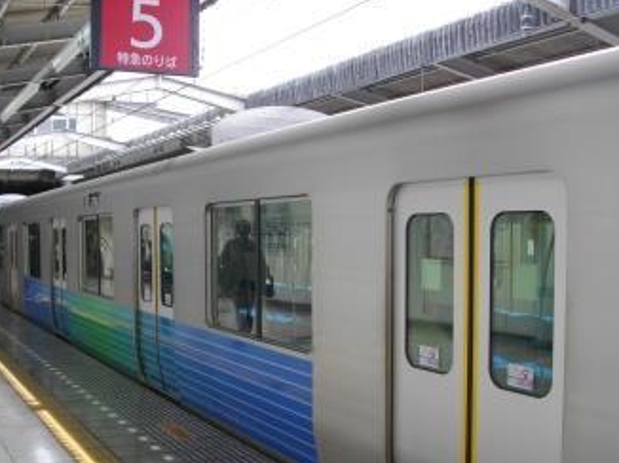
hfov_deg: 42.8
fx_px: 786
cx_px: 251
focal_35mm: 44
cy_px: 268
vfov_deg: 32.8
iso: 100
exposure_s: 1/250
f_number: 2.9
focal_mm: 5.7
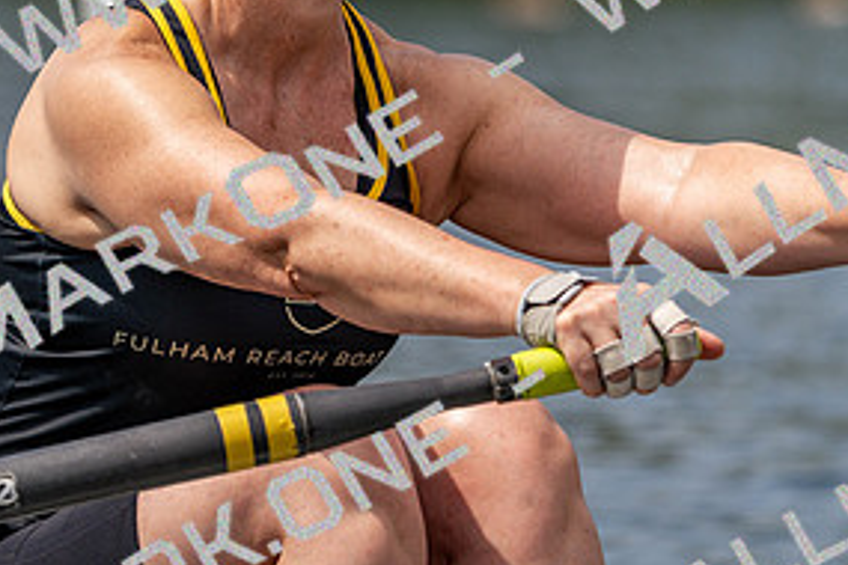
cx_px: 354
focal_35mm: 610
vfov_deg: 2.3
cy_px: 82
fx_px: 14368
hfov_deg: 3.4
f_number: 6.3
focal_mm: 300
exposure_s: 1/1600
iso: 250
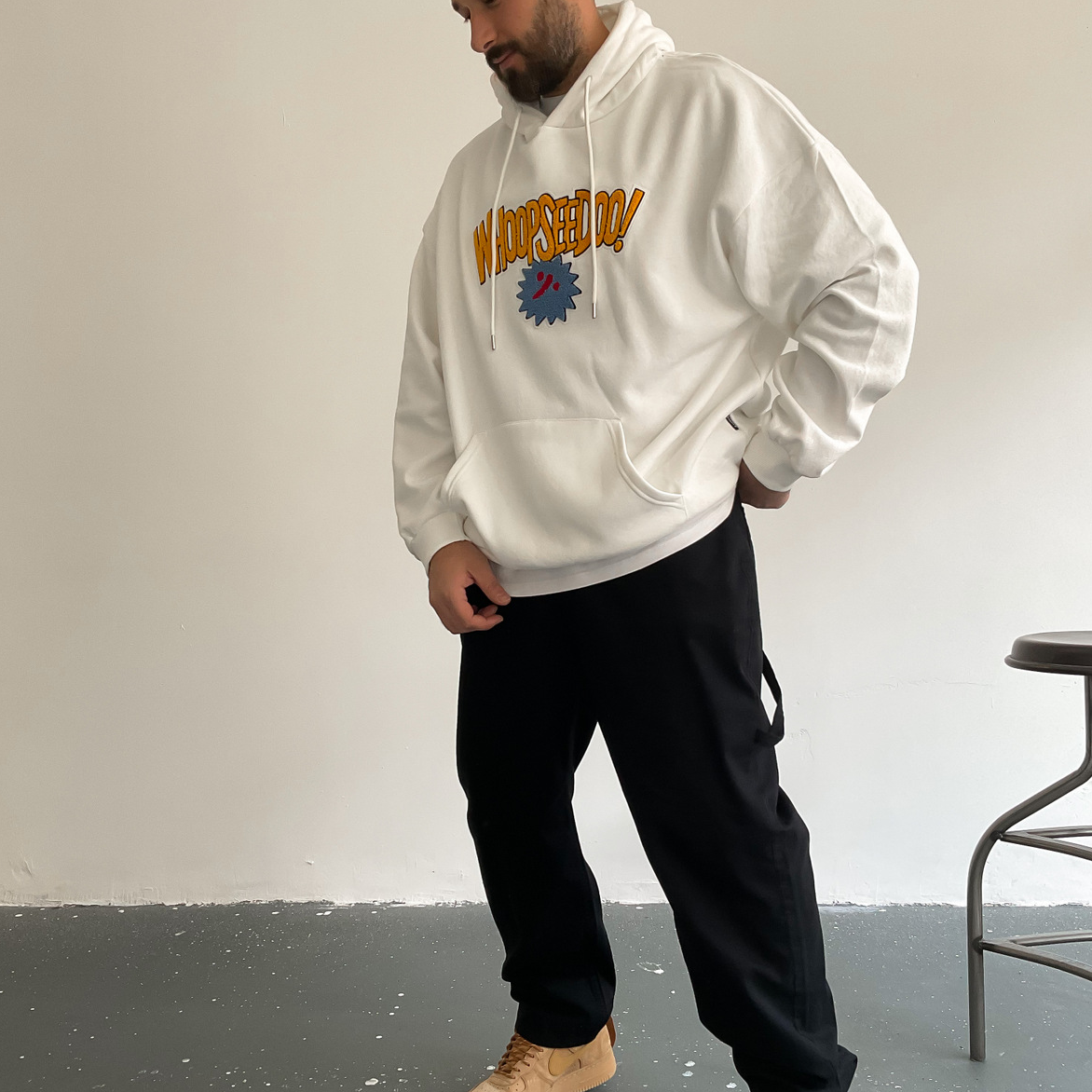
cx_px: 553
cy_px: 579
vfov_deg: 47.2
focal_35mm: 35
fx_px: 1249
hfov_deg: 47.2
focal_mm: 3
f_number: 1.8
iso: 50
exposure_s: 1/120
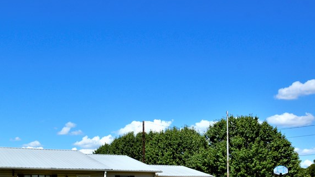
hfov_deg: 50.2
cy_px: 159
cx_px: 43
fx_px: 301
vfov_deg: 31.3
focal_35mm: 36
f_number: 10
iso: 200
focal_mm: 12
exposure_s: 1/320
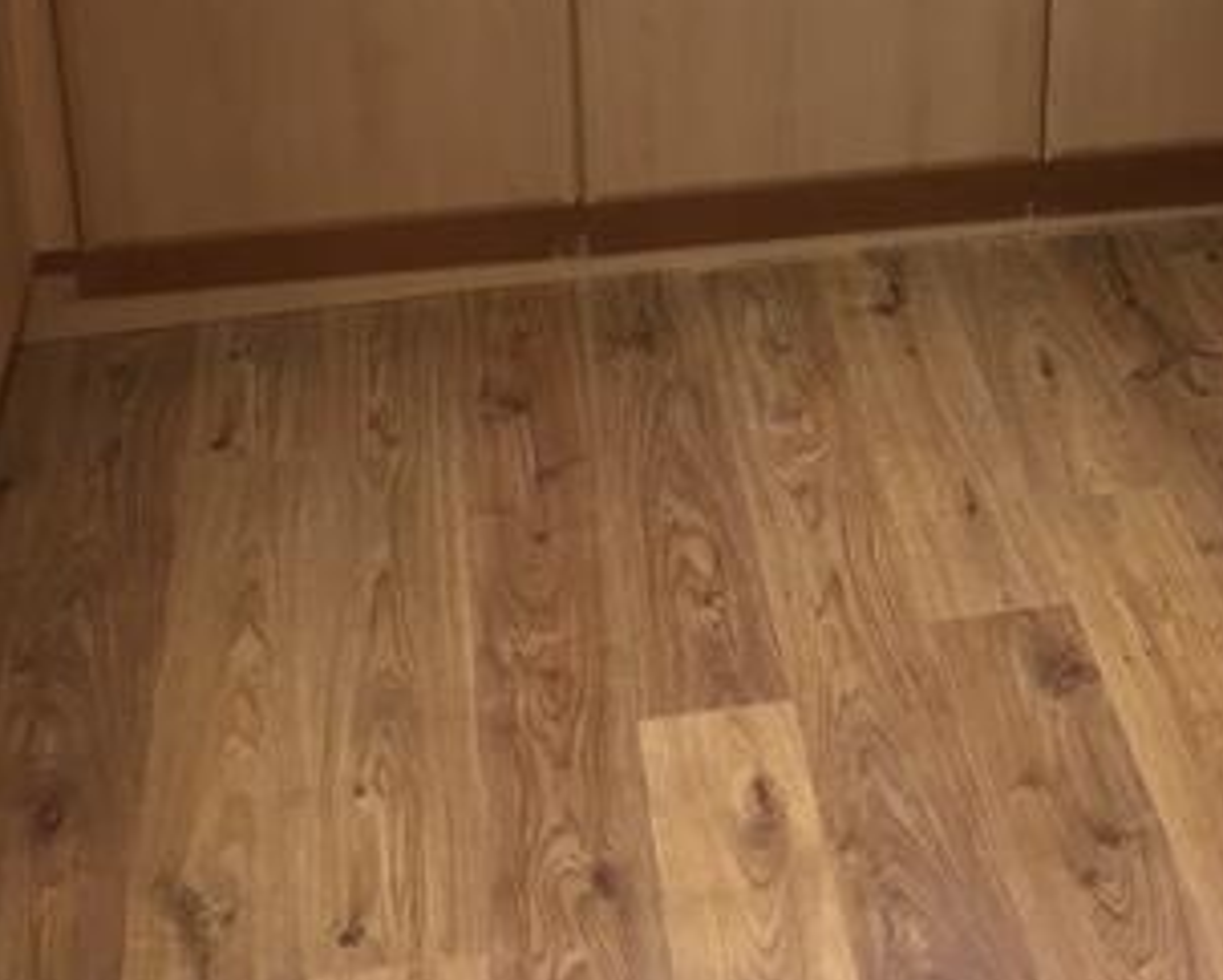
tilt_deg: -19.1
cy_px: -283
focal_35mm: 60
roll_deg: +0.9
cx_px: 769
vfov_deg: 22.7
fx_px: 2173
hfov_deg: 31.3
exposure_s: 1/33
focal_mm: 4.15
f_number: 2.2
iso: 100
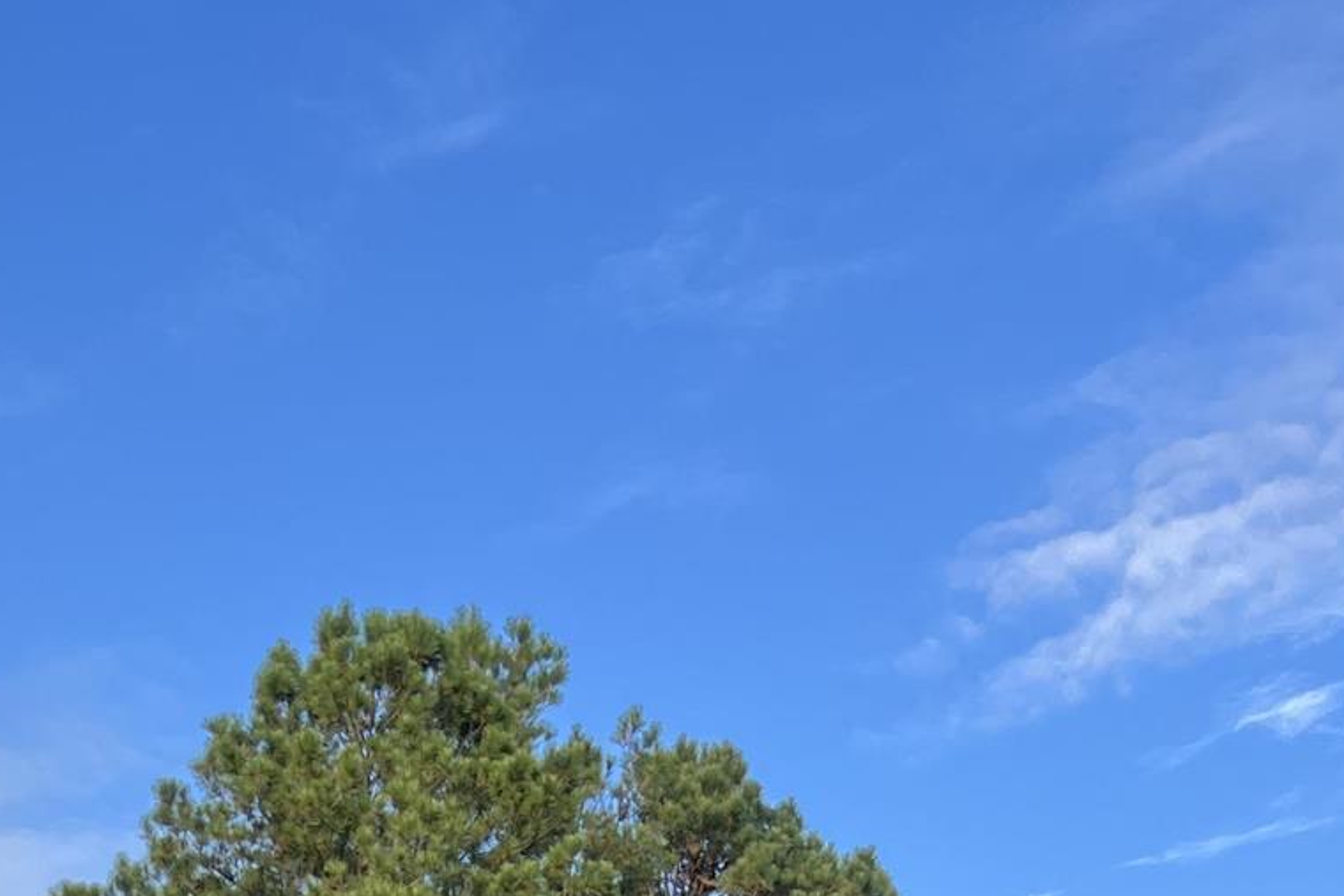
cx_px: 290
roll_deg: -6.2
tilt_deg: +1.4
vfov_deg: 13.6
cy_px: 1919
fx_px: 3062
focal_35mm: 82
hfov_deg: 24.4
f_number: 1.5
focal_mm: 5.7
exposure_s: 1/723
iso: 50
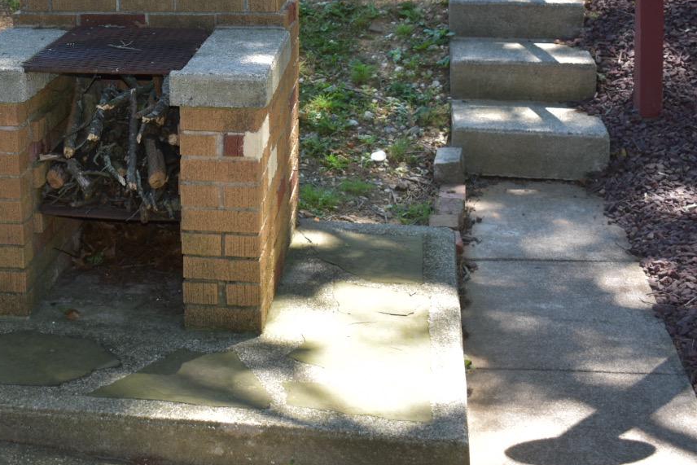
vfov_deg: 18.9
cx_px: 93
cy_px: 45
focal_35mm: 71
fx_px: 1374
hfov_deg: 27.6
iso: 100
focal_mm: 25
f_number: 4
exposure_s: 1/80
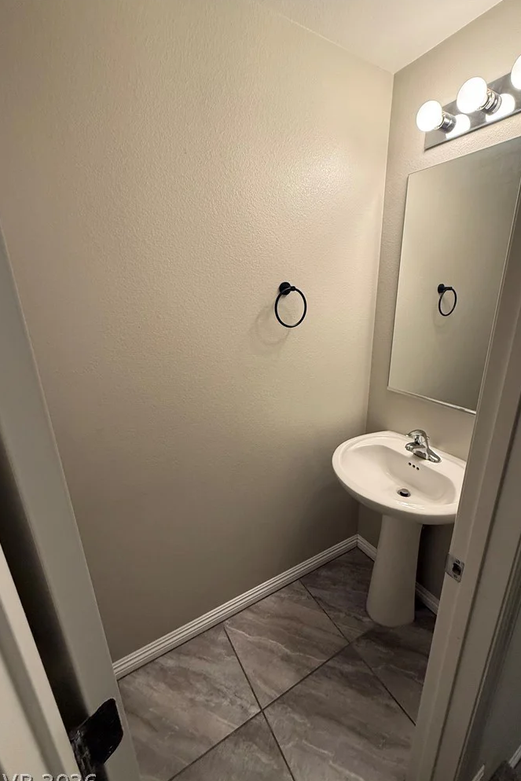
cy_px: 398
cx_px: 286
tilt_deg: -19.9
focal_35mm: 15
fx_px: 325
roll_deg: -0.4
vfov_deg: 100.4
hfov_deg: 77.1
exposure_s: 1/120
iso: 200
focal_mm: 2.22
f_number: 2.2
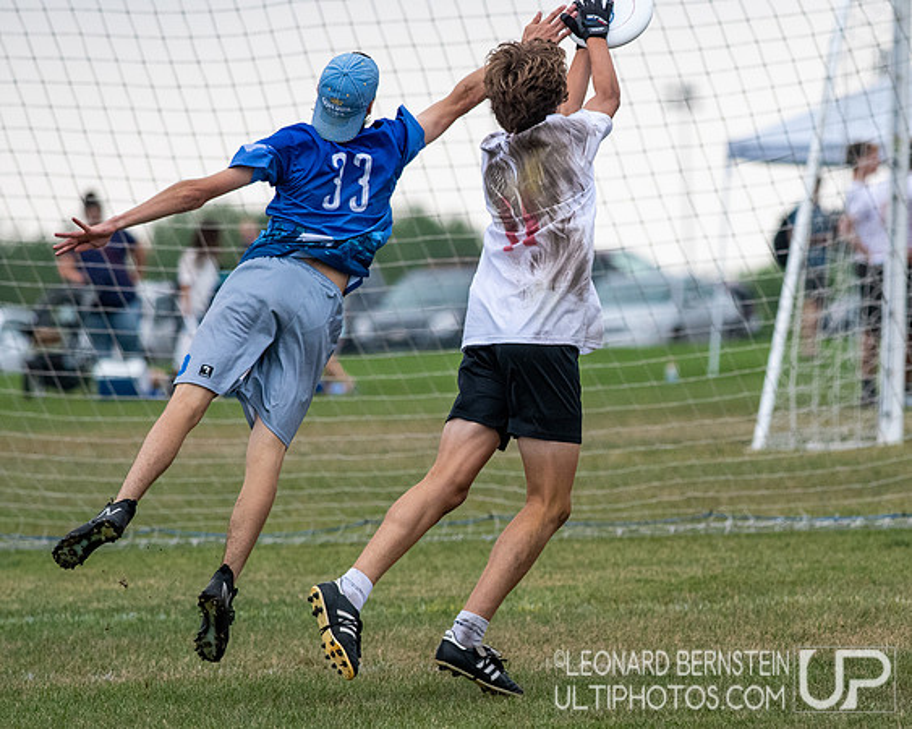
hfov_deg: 3.3
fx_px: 16047
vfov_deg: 2.6
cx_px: 642
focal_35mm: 595
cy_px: 428
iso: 1600
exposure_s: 1/2000
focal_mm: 300
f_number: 5.6
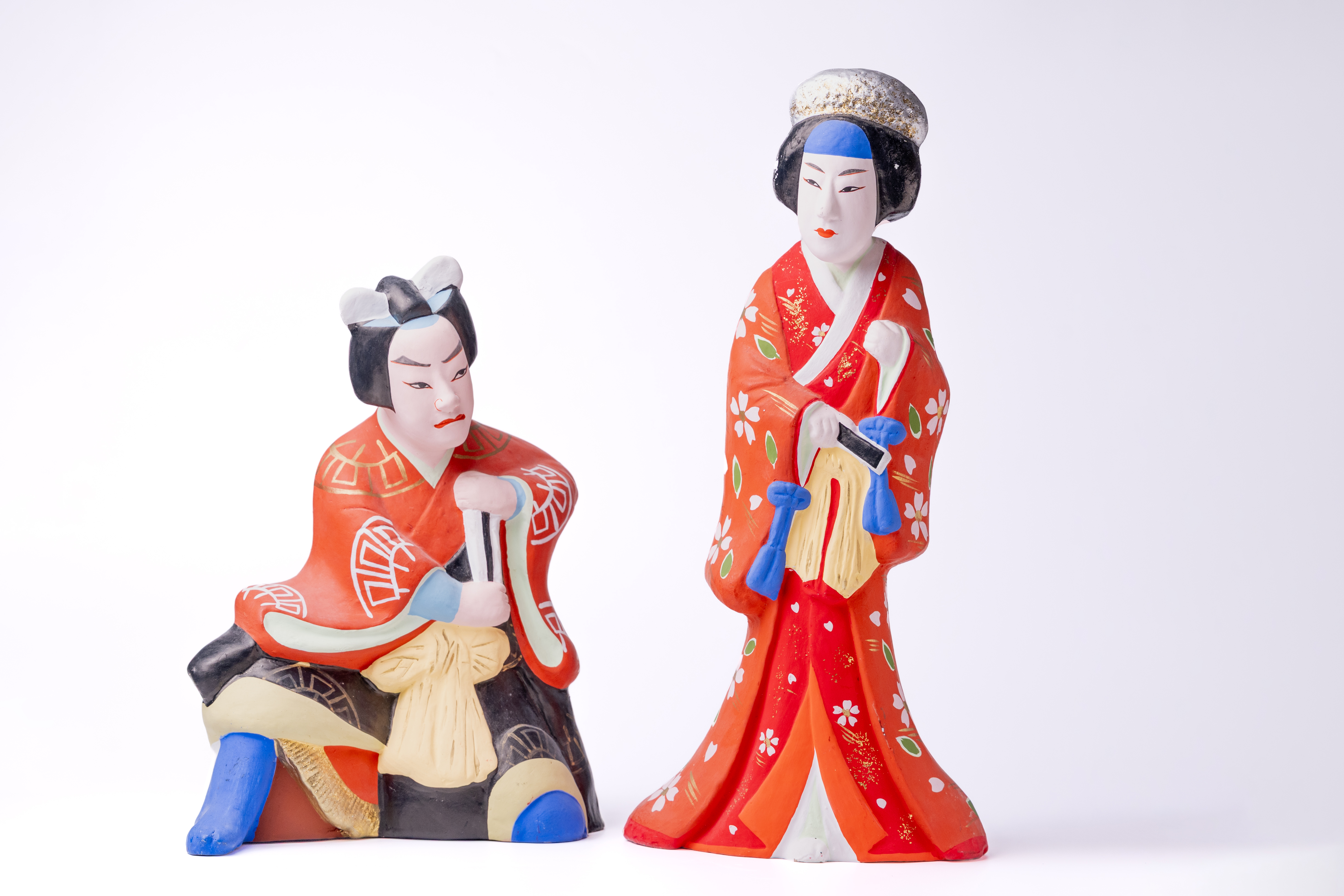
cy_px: 448
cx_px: 672
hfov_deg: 16.0
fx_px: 4778
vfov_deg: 10.7
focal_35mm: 128
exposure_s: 1/250
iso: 400
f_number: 8
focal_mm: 128
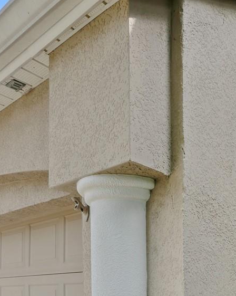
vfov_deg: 41.3
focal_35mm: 39
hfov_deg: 35.3
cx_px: 224
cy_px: 291
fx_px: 341
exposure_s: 1/250
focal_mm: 7
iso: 200
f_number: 5.6
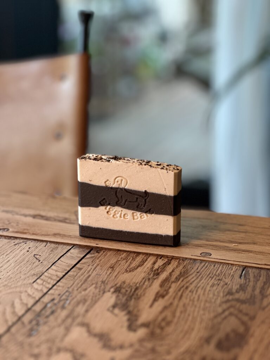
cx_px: 135
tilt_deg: -15.2
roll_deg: +0.1
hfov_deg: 19.1
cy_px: 180
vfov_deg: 25.3
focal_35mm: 77
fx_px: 801
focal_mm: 9
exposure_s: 1/40
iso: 125
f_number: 2.8
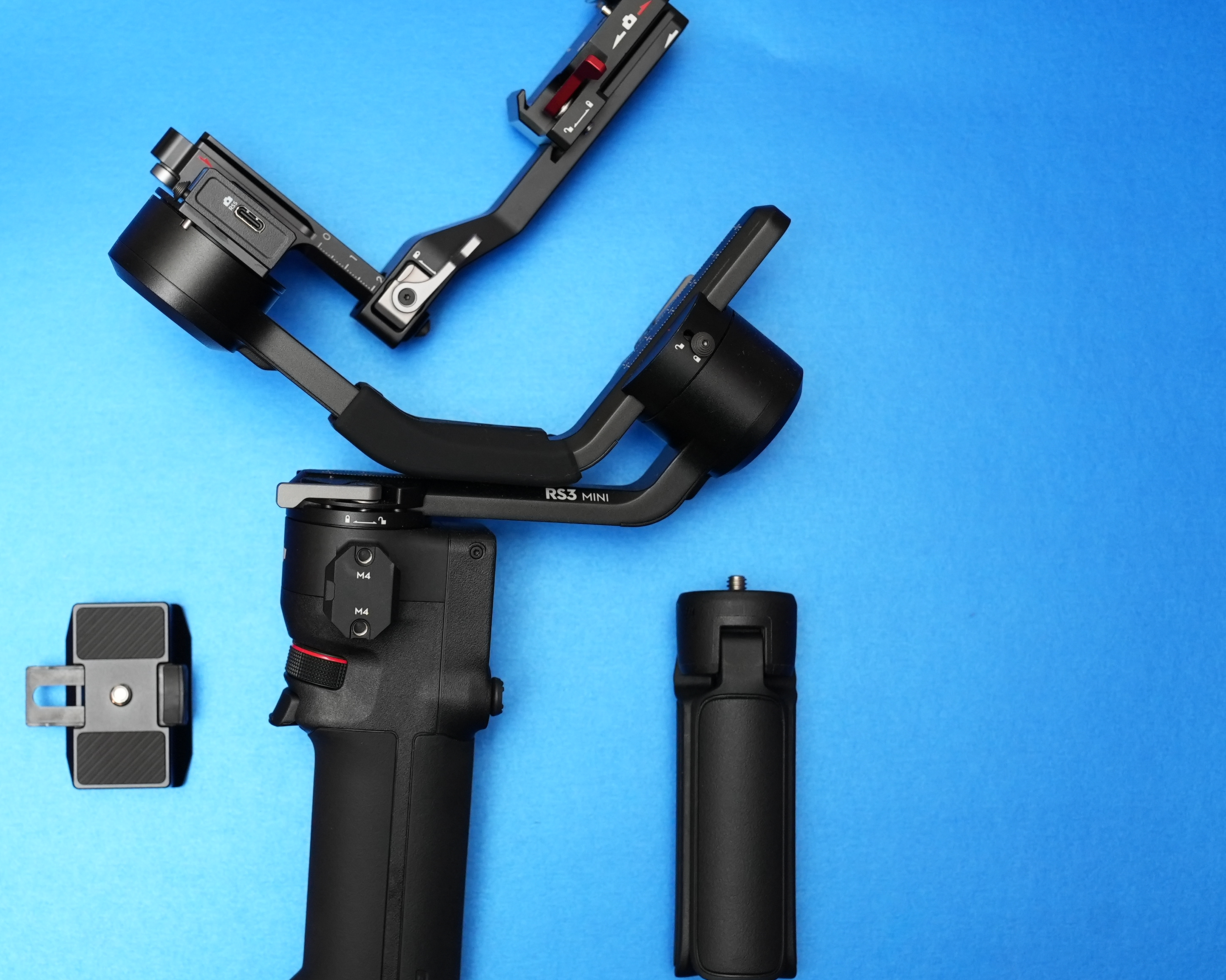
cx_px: 450
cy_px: 549
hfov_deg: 27.4
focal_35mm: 69
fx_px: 2504
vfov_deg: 22.2
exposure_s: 1/100
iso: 2500
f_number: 5
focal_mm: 50
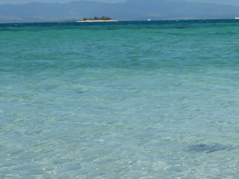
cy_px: 53
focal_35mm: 192
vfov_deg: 7.7
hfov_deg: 10.3
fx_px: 1326
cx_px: 164
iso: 80
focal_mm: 19.5
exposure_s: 1/500
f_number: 5.6
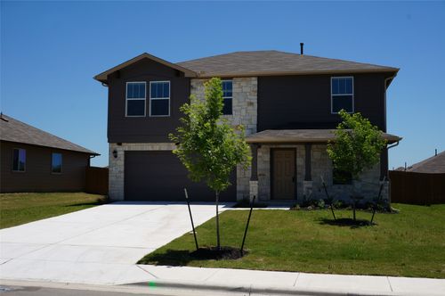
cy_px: 148
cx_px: 222
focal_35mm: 45
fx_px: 556
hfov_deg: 43.7
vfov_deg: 29.8
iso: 100
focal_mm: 30
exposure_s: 1/200
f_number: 13
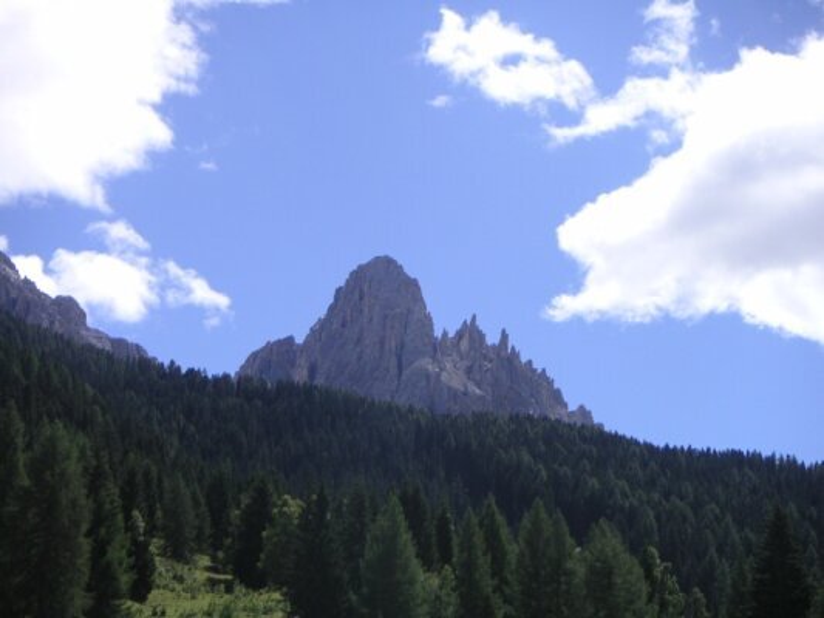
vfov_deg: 19.9
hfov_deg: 26.3
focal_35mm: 74
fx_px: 1762
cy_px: 309
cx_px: 412
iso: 50
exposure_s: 1/180
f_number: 8
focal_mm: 11.5
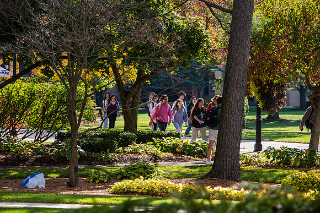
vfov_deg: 7.9
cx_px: 160
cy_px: 106
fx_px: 1556
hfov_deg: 11.7
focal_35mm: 175
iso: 400
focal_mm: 175
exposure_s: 1/320
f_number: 8
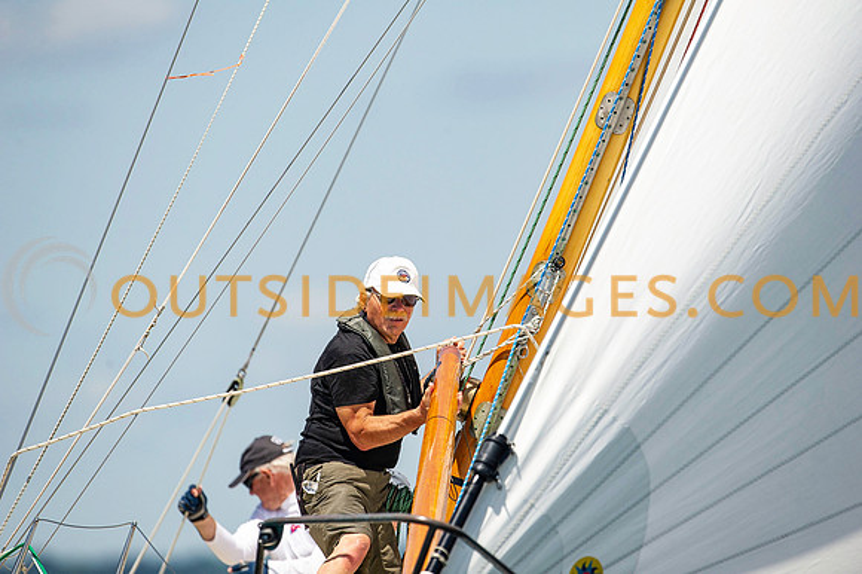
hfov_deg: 3.4
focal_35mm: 600
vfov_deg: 2.3
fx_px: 14358
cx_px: 431
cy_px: 287
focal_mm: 600
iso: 400
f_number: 5.6
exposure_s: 1/2500
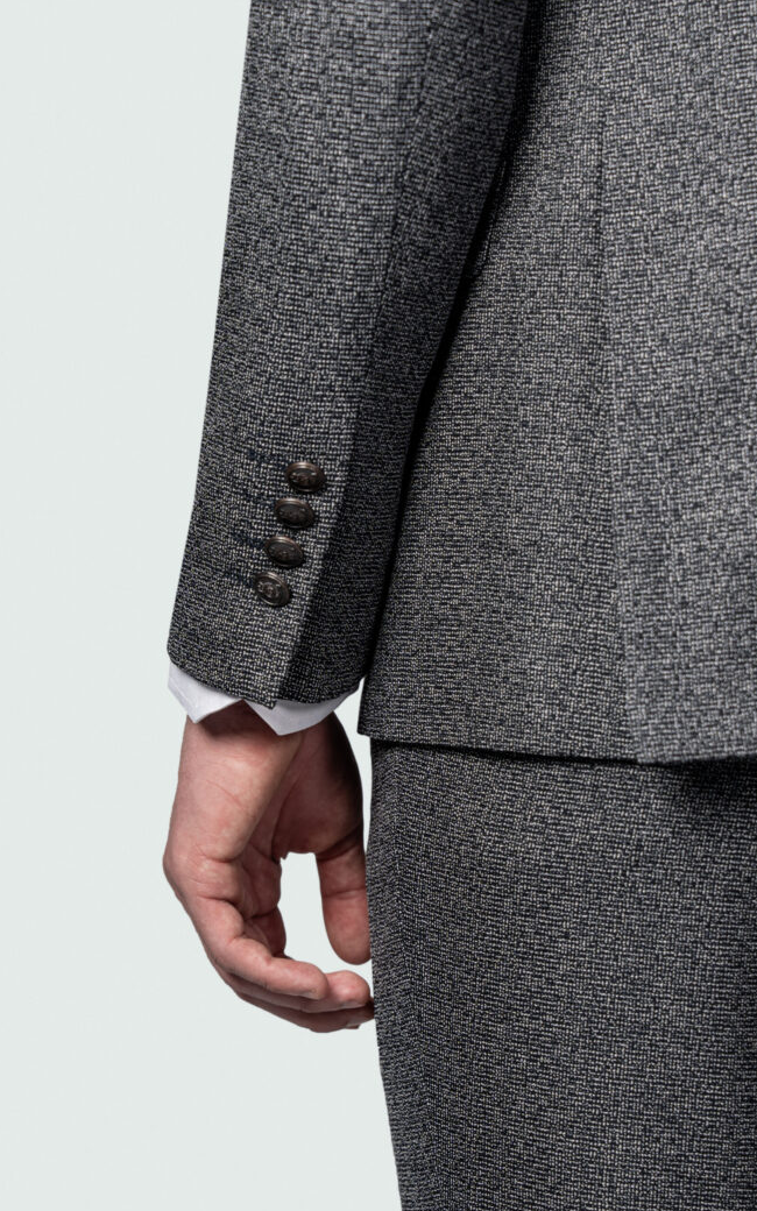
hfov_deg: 12.1
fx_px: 3565
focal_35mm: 108
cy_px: 609
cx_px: 390
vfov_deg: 19.3
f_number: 3.5
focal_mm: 70
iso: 100
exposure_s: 1/100
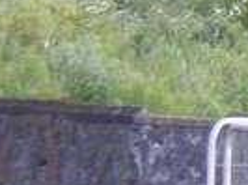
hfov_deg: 2.0
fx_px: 6952
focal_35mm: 973
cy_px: -463
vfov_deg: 1.5
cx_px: 716
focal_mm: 22.6
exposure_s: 1/50
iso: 160
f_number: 4
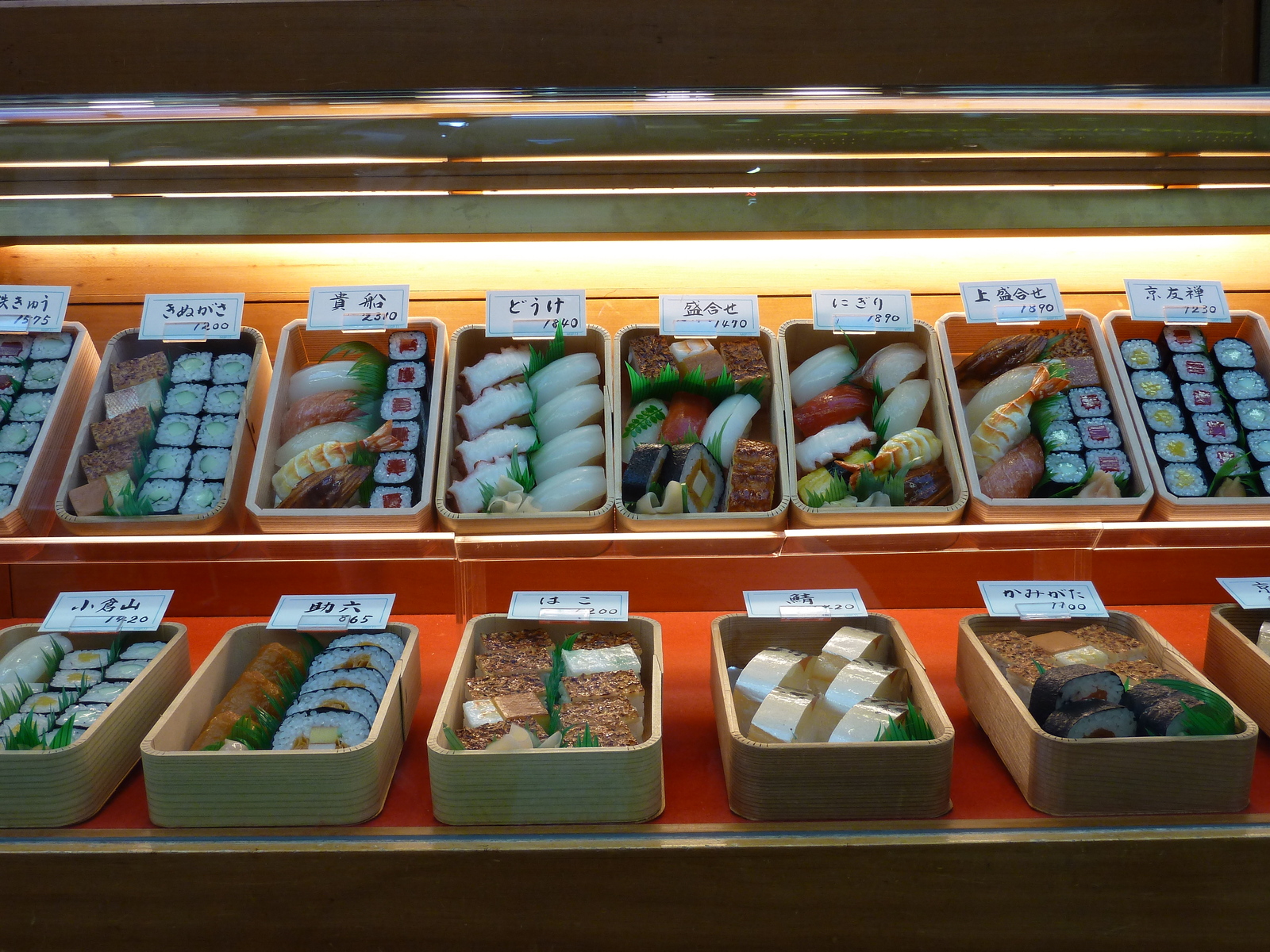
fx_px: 1284
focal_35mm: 35
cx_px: 635
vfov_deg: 40.7
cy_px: 476
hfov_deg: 52.6
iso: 125
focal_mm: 5.7
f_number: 3.5
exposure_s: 1/30
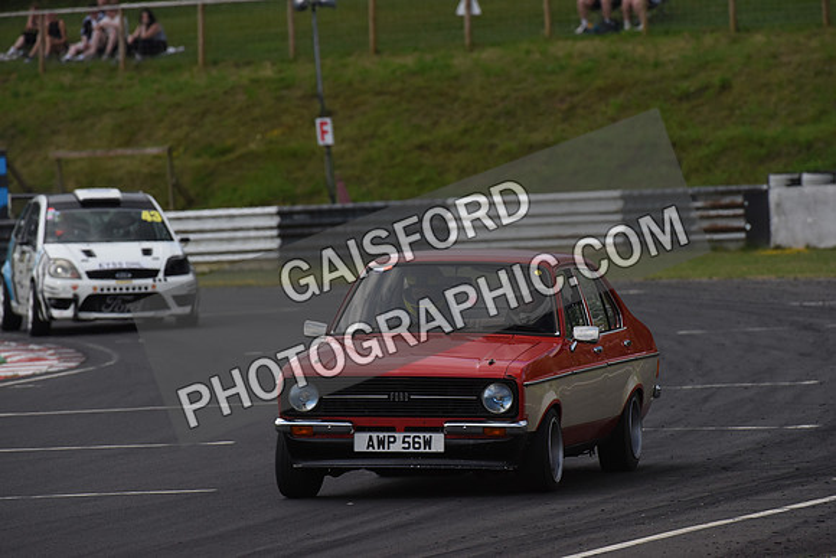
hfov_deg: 5.2
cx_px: 418
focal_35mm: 400
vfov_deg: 3.4
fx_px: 9291
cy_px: 279
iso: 1250
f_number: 8
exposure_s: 1/1000
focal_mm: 400
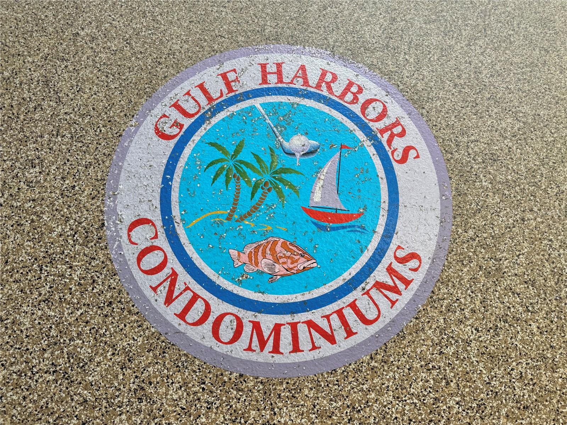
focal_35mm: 24
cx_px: 284
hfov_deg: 71.6
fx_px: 393
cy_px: 212
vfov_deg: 56.8
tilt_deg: -74.8
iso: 80
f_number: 1.78
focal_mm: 6.76
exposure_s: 1/461
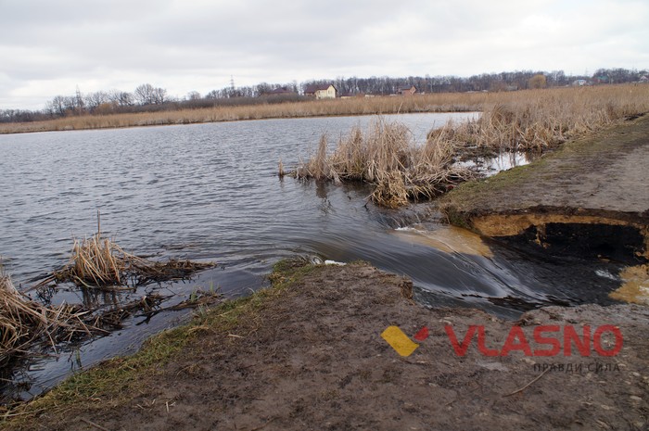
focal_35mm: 30
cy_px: 216
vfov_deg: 43.5
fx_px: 540
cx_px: 324
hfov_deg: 62.0
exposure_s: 1/100
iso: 100
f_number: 7.1
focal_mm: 20
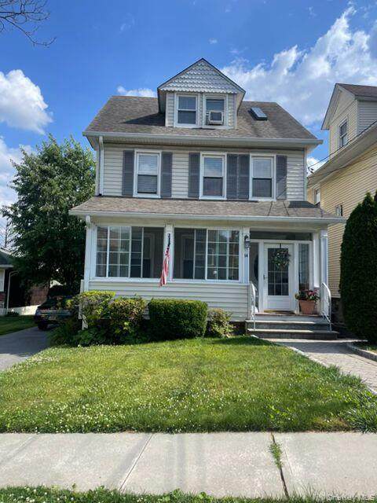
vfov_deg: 69.4
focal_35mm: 25
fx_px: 363
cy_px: 252
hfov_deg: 54.9
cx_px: 188
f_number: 1.6
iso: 32
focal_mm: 5.1
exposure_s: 1/2387
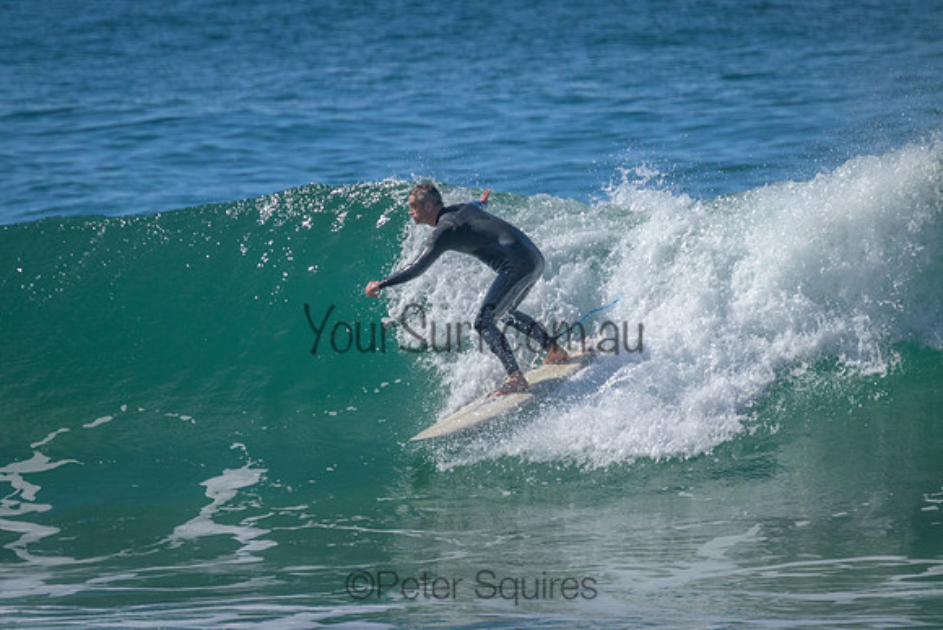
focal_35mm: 800
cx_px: 472
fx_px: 20959
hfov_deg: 2.6
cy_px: 315
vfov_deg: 1.7
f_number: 11
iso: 1400
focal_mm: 800
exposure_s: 1/1600
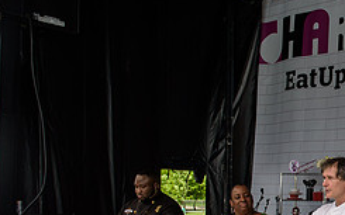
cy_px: 175
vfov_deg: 22.0
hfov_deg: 31.1
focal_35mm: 58
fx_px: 545
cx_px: 382
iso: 200
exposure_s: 1/1250
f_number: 3.2
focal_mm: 24
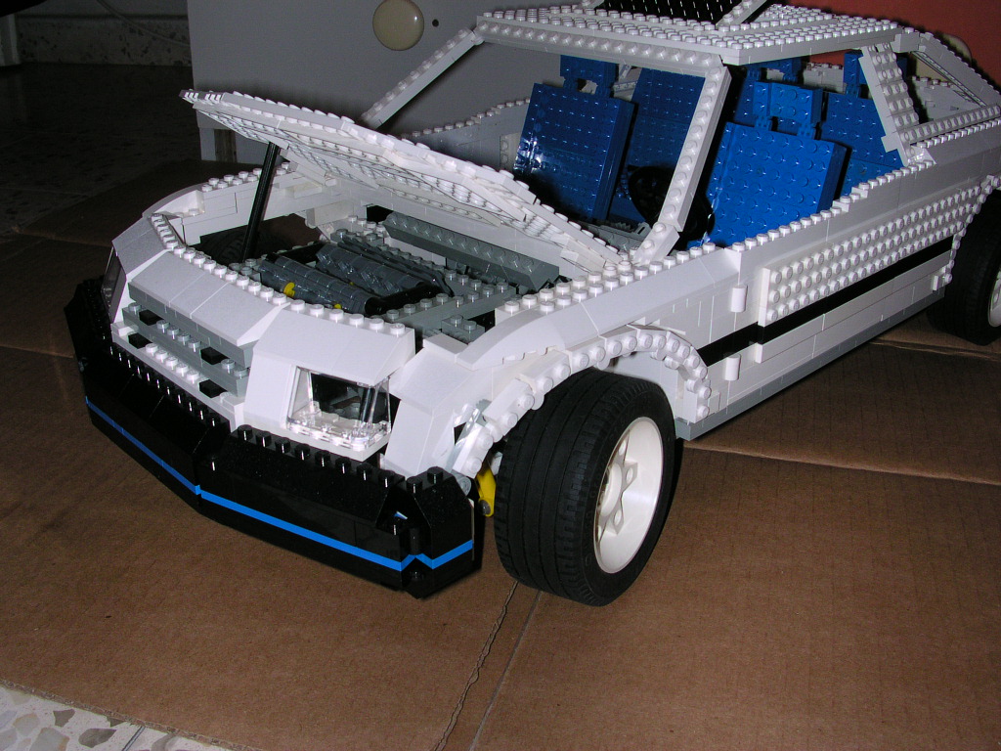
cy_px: 376
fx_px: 1070
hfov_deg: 50.1
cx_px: 500
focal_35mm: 37
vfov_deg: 38.7
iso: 100
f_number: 4.5
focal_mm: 5.6
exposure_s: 1/60
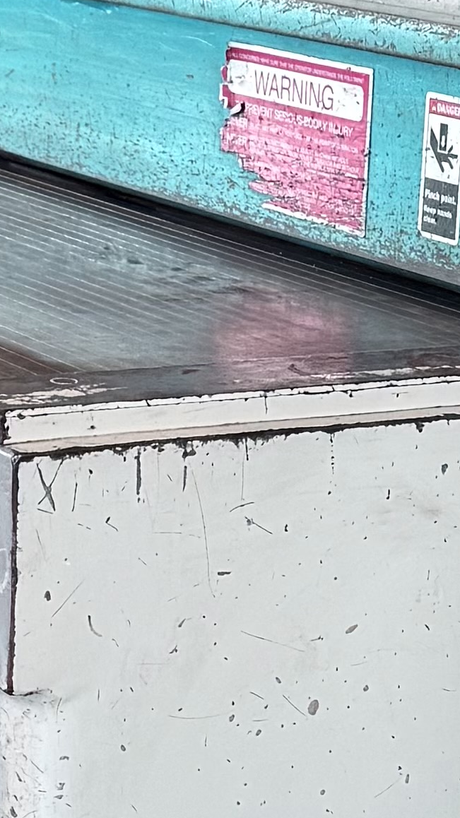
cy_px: 744
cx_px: 208
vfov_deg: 16.4
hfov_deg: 9.4
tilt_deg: -18.9
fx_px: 2798
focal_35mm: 129
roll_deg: -3.4
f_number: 1.78
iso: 200
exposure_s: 1/94
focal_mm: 6.76
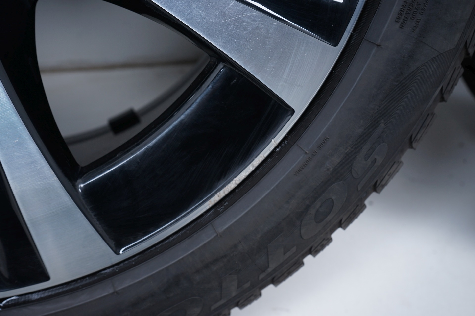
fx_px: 501
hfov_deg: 50.7
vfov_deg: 35.0
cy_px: 158
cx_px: 238
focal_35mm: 38
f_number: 7.1
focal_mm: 38
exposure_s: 1/125
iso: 250
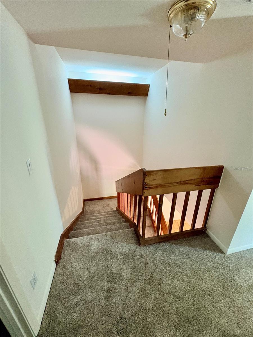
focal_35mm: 14
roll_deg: -1.9
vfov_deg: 102.1
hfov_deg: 85.7
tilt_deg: -21.6
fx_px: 136
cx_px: 126
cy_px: 168
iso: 640
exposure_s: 1/60
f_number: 2.2
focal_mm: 2.22
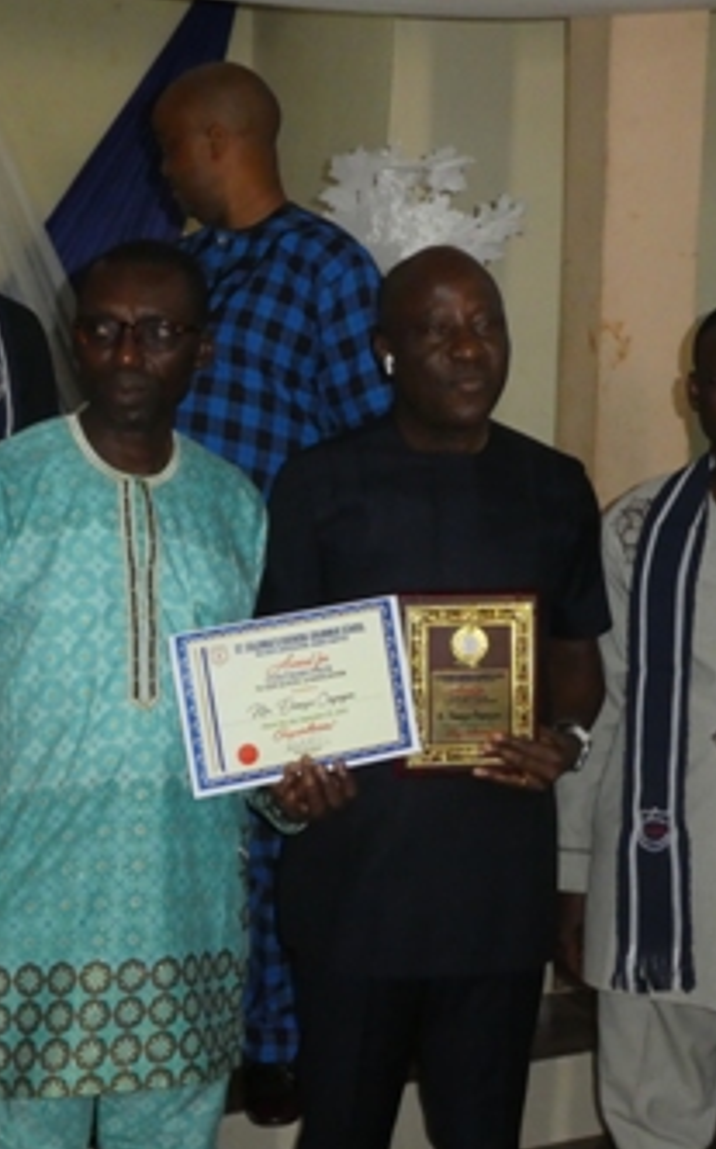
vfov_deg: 38.2
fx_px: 1658
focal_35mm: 53
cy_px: 571
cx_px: 491
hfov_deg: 24.2
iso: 800
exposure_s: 1/60
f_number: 3.7
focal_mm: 6.7
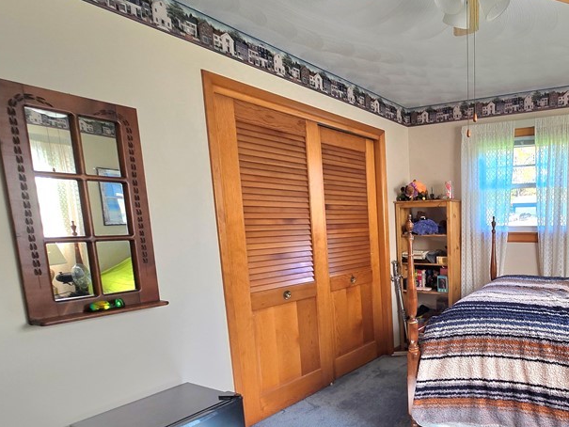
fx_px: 362
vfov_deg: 59.9
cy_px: 278
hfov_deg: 67.6
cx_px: 471
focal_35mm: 22
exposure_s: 1/60.2
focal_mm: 2.2
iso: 64
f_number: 2.2
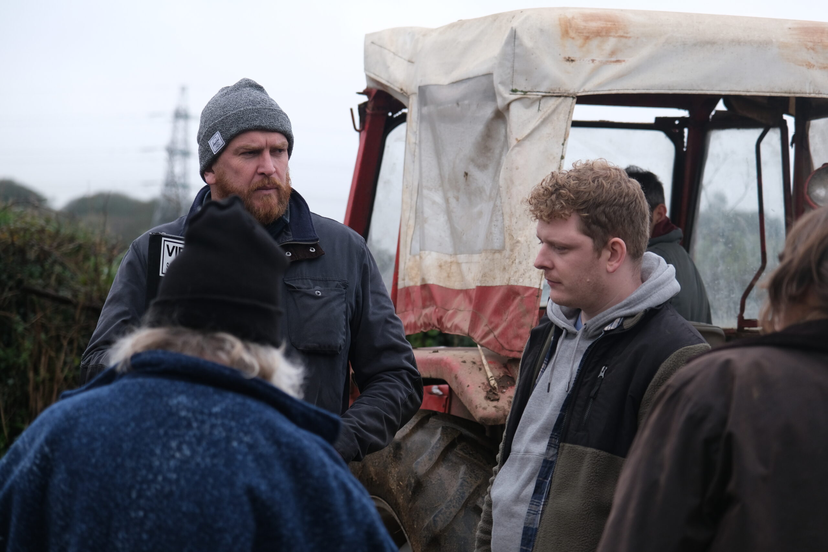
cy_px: 276
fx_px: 2691
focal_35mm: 117
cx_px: 414
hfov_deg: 17.5
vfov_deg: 11.7
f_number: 4
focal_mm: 78.1
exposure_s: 1/500
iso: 500
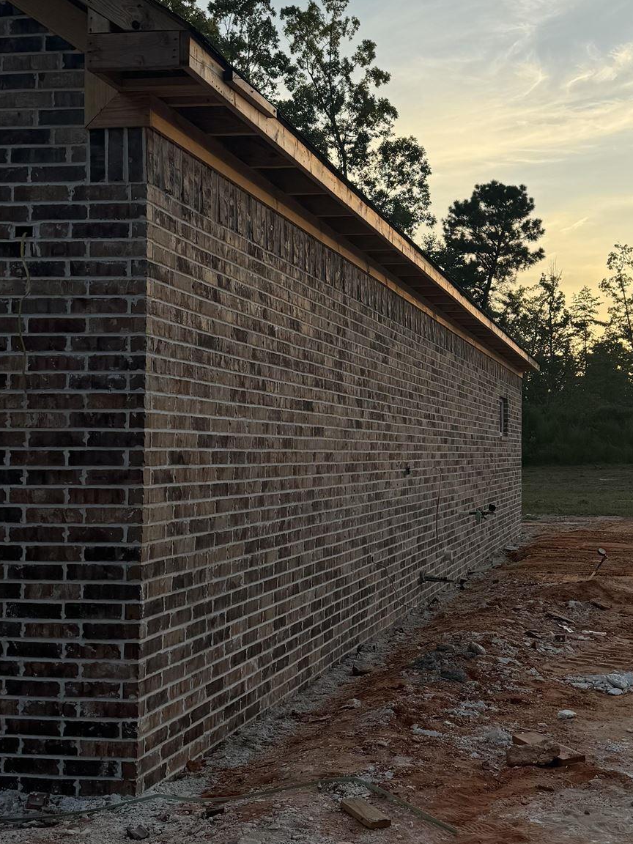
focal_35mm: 48
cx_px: 507
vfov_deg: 39.7
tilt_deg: +3.2
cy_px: 408
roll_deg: +0.1
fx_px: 1170
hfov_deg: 29.6
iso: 80
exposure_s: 1/1678
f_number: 1.78
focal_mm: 6.76
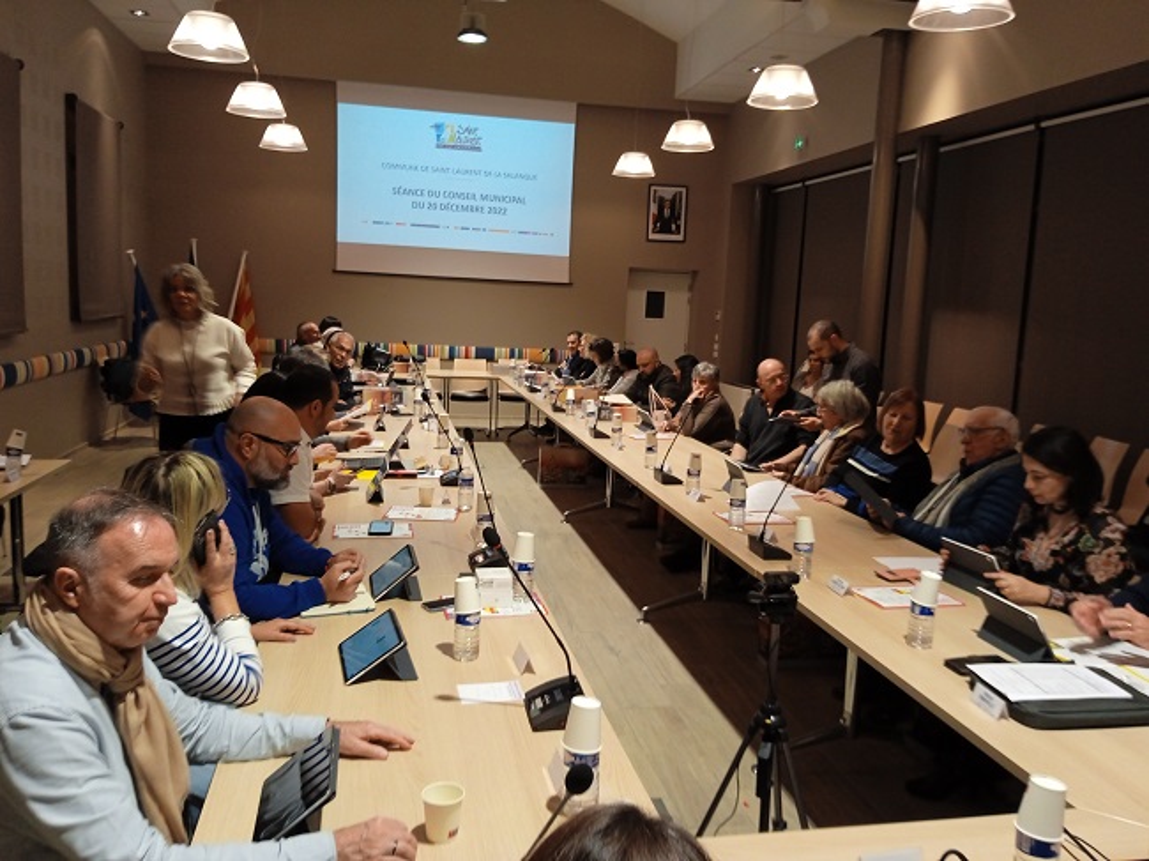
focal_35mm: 28
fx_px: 929
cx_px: 574
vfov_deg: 49.7
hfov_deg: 63.5
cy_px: 430
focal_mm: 3.43
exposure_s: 1/25
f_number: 2.2
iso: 258
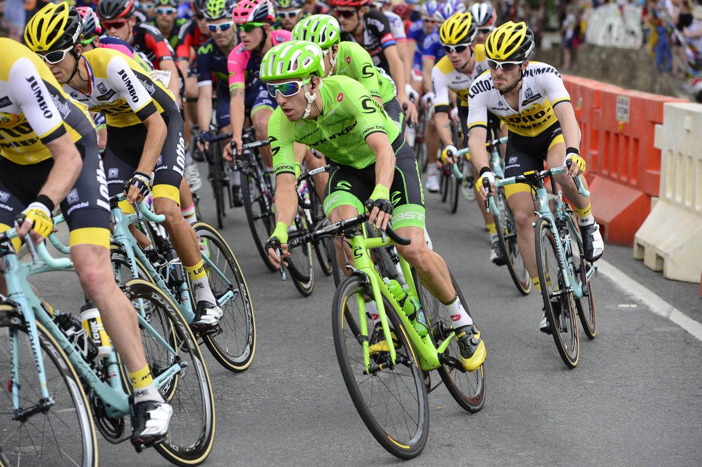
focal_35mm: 122
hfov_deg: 16.8
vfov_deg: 11.2
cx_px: 351
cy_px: 234
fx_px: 2377
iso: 400
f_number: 5
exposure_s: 1/1000
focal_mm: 122
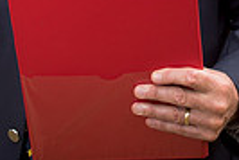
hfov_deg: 16.2
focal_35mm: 126
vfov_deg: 10.1
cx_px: 104
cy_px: -154
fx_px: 837
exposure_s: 1/250
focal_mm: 29
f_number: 8
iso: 160
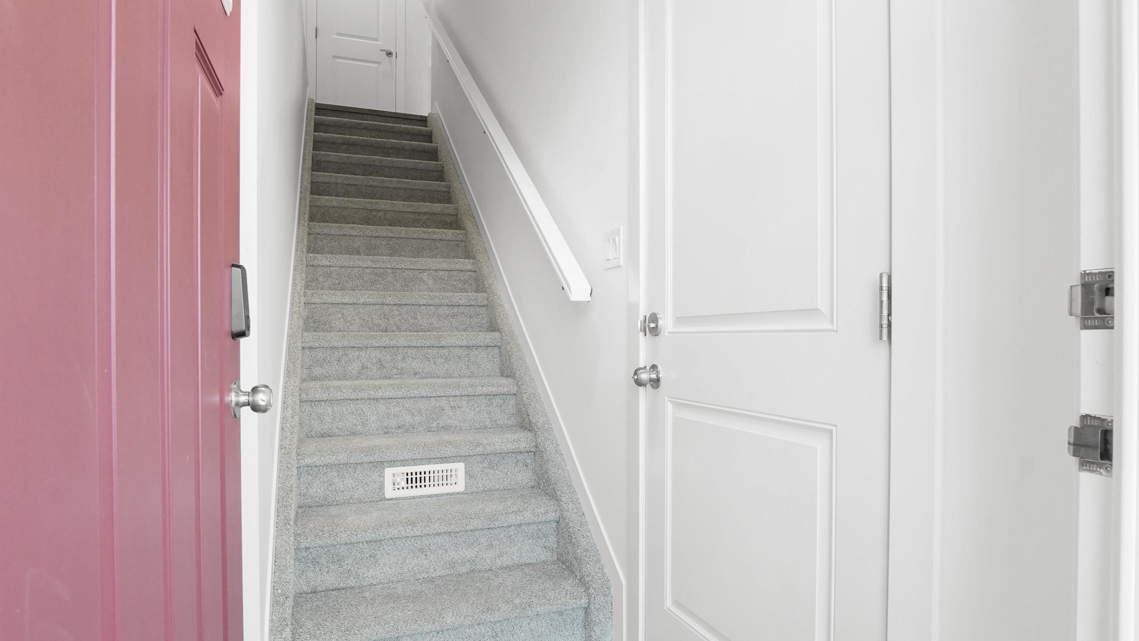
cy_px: 355
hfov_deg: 89.6
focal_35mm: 19
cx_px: 572
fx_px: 574
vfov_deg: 58.2
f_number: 8
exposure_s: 1/30
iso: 2000
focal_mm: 12
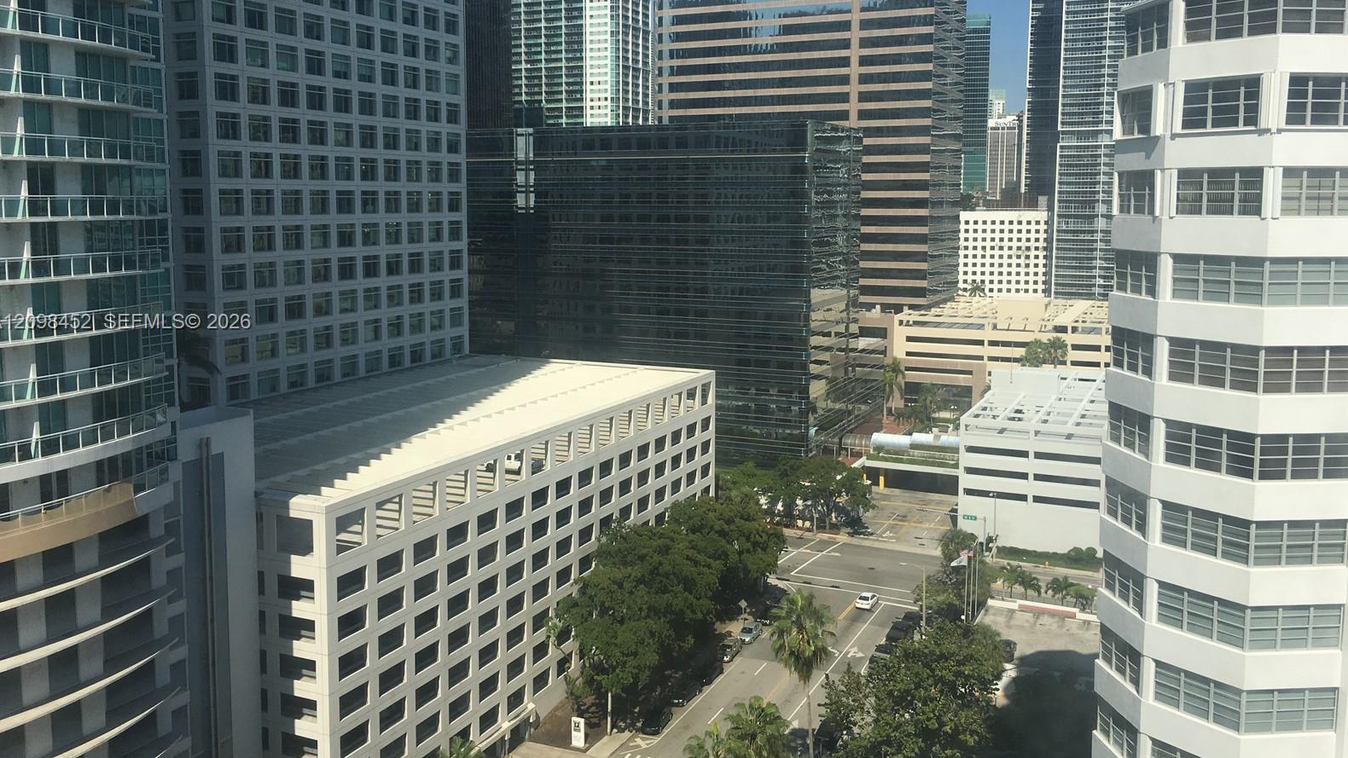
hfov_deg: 61.0
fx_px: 1144
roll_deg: -0.7
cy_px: 323
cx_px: 668
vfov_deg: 36.6
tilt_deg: -6.2
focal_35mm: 32
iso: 25
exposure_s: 1/1876
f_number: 2.2
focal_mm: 4.15
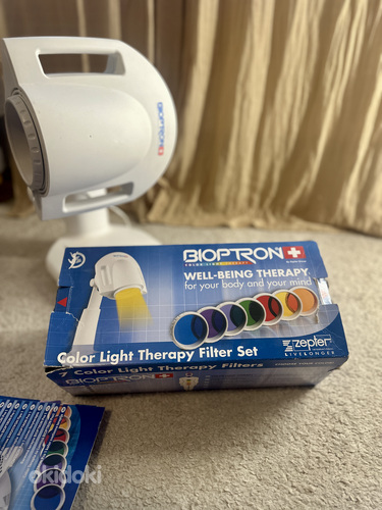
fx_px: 353
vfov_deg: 71.6
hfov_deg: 56.8
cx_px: 191
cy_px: 255
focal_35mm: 24
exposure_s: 1/100
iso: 200
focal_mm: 6.86
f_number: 1.78
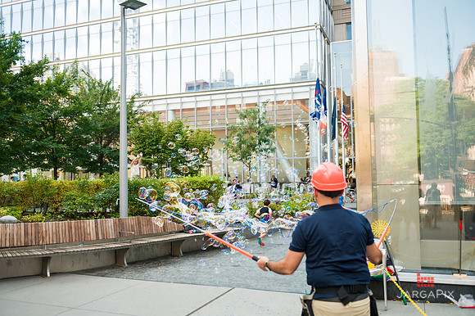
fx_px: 448
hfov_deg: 55.8
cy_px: 158
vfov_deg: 38.8
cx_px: 238
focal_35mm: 34
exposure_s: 1/1250
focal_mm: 34
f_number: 3.2
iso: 800
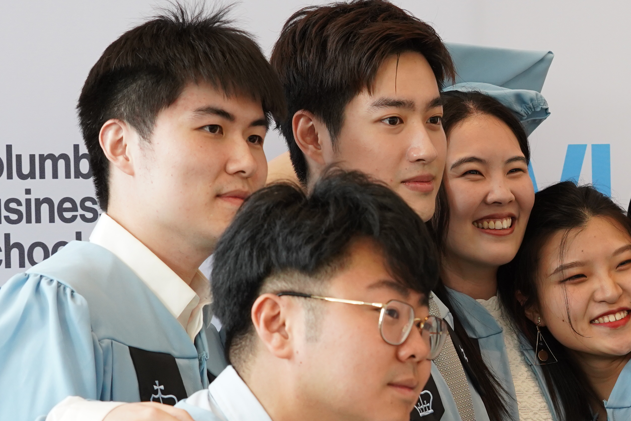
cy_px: 332
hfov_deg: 12.0
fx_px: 2945
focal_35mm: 168
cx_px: 687
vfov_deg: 8.2
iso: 1600
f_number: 5.6
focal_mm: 70
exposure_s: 1/160
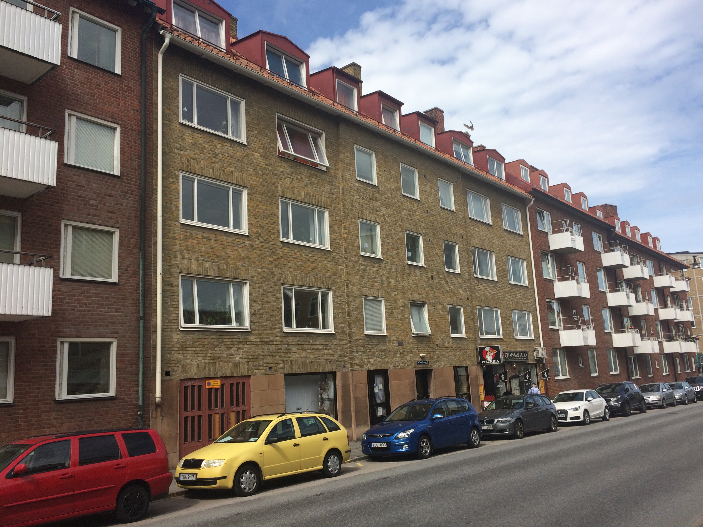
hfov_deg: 61.7
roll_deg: +3.8
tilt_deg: +9.6
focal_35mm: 29
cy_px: 264
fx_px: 589
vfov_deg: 48.2
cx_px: 352
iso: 32
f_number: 2.2
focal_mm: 4.15
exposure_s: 1/2283
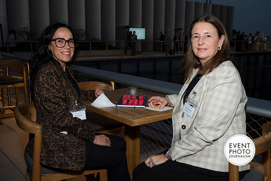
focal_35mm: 40
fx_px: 301
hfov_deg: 48.4
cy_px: 90
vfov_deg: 33.4
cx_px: 136
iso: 800
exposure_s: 1/125
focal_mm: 40
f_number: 5.6
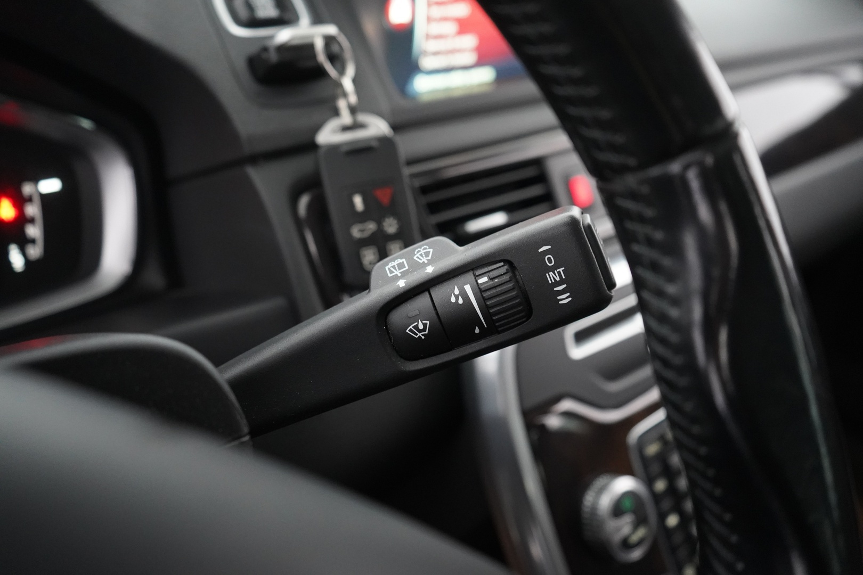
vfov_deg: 41.1
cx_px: 432
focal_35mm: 32
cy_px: 288
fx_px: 767
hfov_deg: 58.7
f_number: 4
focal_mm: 32
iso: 6400
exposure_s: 1/40
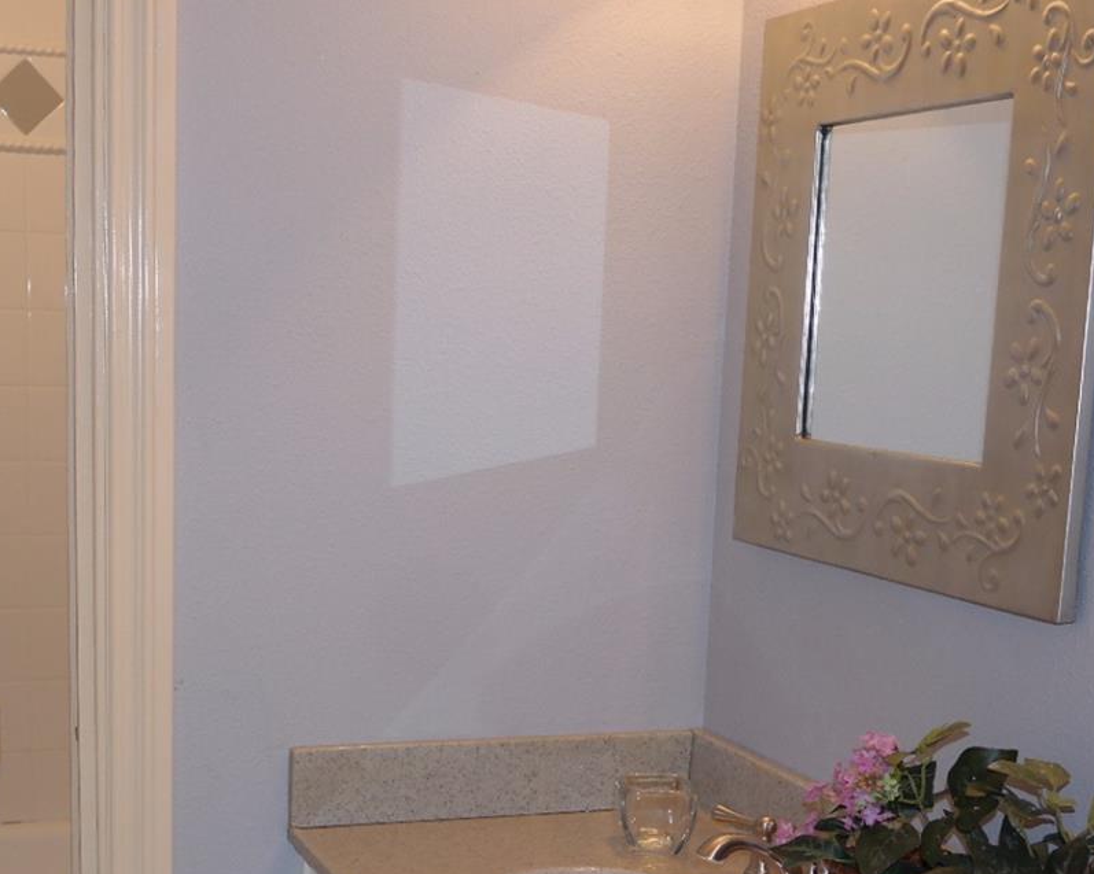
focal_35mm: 53
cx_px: 446
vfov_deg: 28.2
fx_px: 1715
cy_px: 653
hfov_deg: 35.3
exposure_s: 1/40
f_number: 3.5
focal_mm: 20
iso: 400
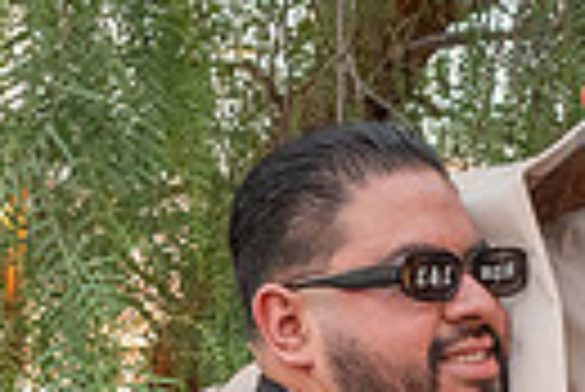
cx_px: 796
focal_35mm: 190
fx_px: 3091
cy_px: 924
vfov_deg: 6.9
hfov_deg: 10.5
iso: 2500
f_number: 4
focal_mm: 31
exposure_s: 1/200
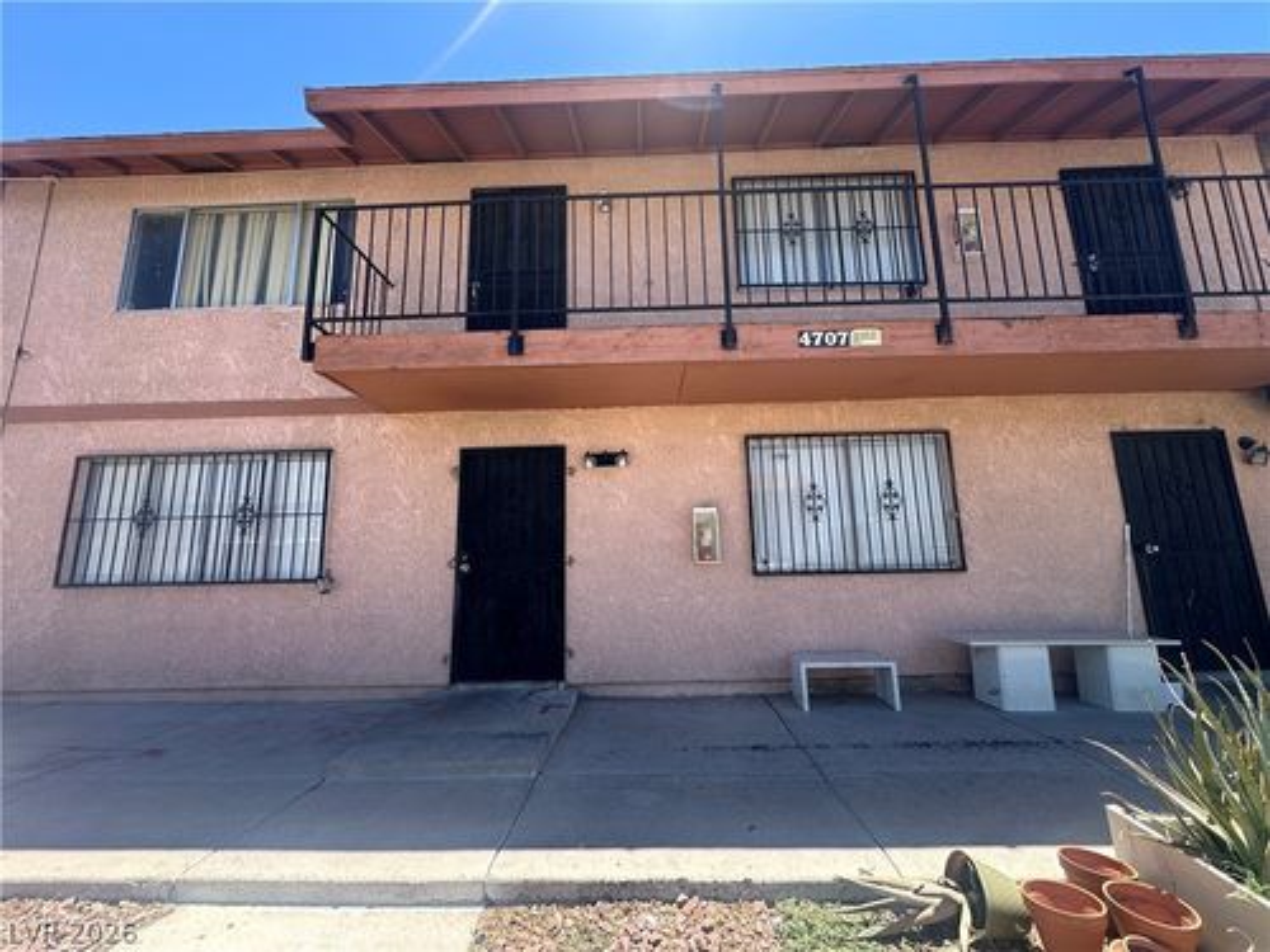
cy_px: 476
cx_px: 635
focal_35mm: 14
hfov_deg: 102.1
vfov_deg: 85.7
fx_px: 514
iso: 40
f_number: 2.2
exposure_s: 1/581
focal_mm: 2.22
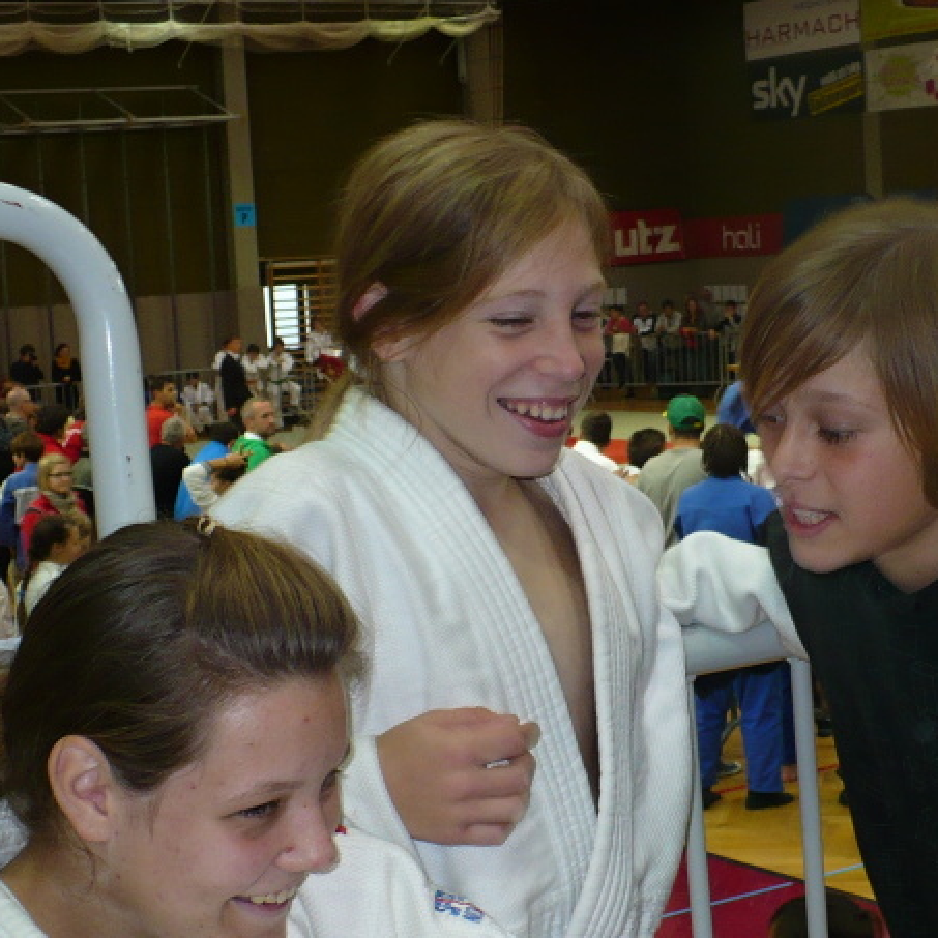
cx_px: 617
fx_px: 2269
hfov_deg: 23.3
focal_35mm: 74
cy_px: 690
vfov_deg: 23.2
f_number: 2.8
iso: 100
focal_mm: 6.1
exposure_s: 1/30
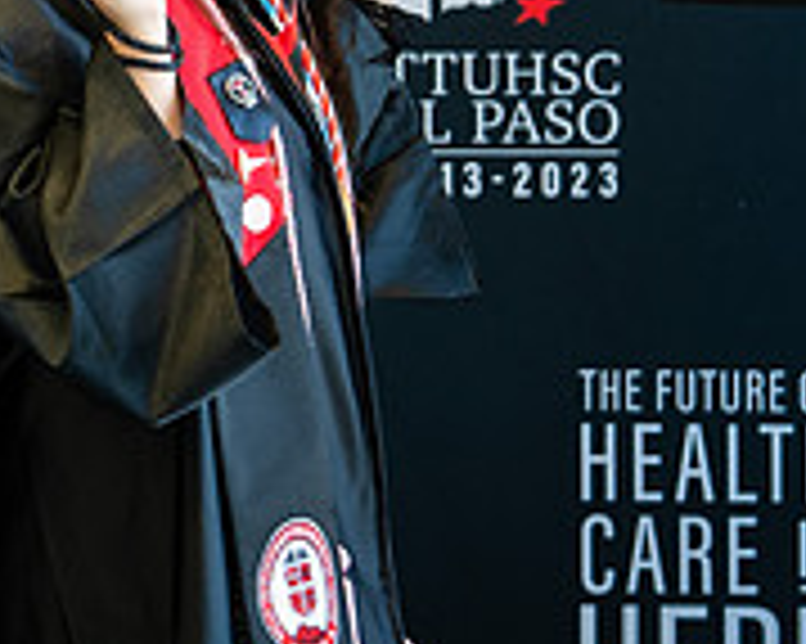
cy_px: -76
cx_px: -406
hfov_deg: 7.5
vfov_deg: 6.0
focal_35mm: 255
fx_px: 6080
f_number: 2.8
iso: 640
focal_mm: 70
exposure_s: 1/125
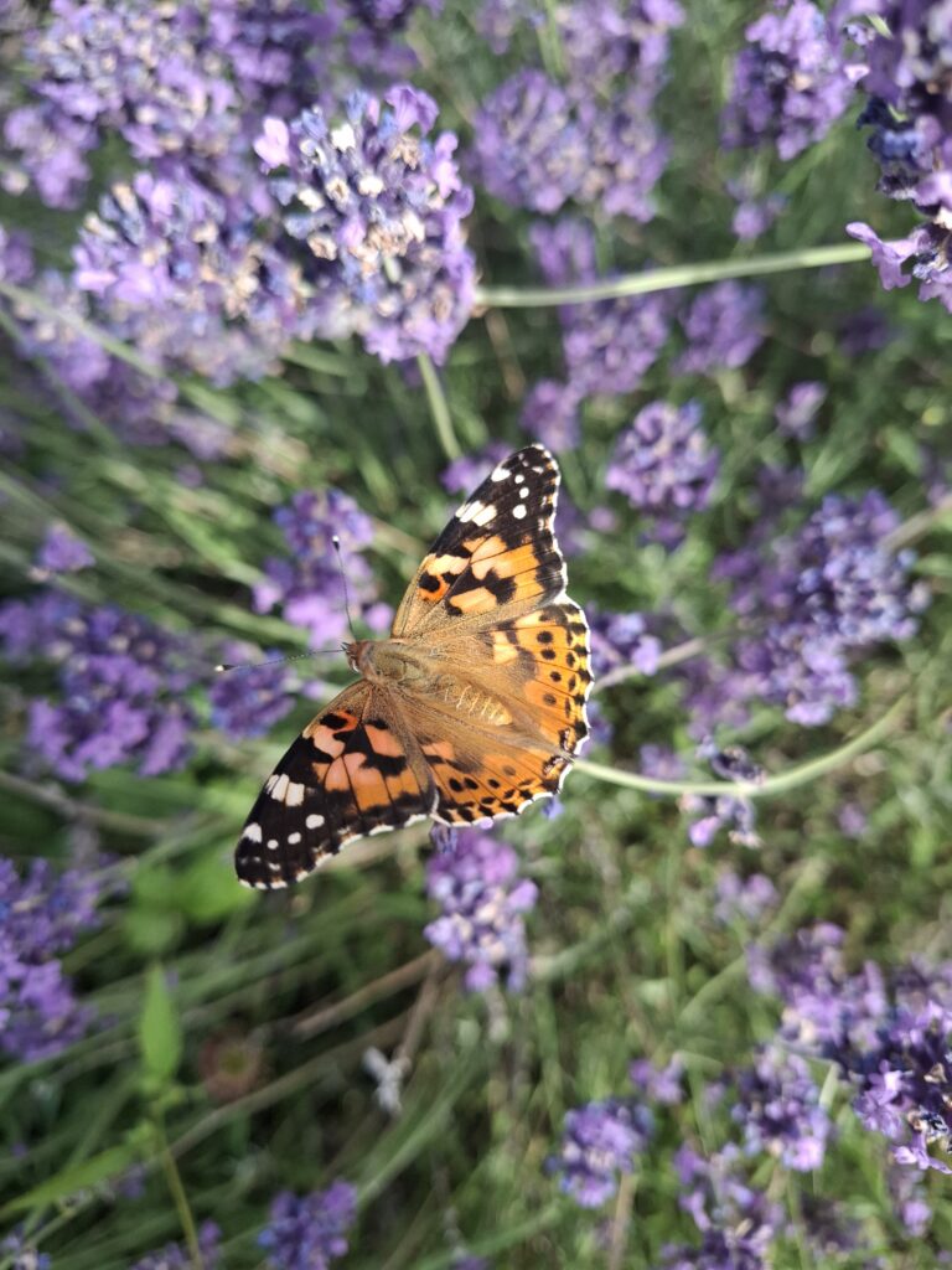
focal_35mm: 23
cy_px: 635
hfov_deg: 58.9
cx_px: 476
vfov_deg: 73.9
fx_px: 843
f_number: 1.8
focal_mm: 5.54
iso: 50
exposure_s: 1/300
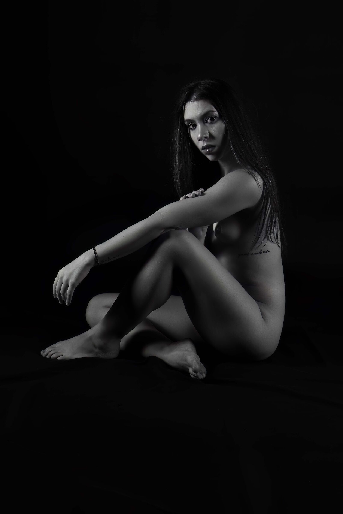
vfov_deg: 35.6
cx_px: 172
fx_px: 800
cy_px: 257
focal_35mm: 56
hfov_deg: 24.2
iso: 100
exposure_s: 1/100
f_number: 13
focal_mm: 56
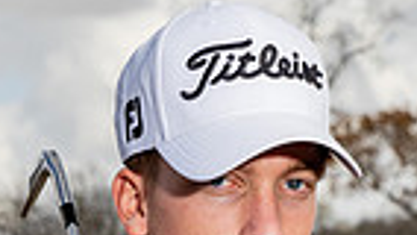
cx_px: 159
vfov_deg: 5.1
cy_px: 585
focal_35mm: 232
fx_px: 2566
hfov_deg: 9.3
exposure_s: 1/250
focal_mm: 70
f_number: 8
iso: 100
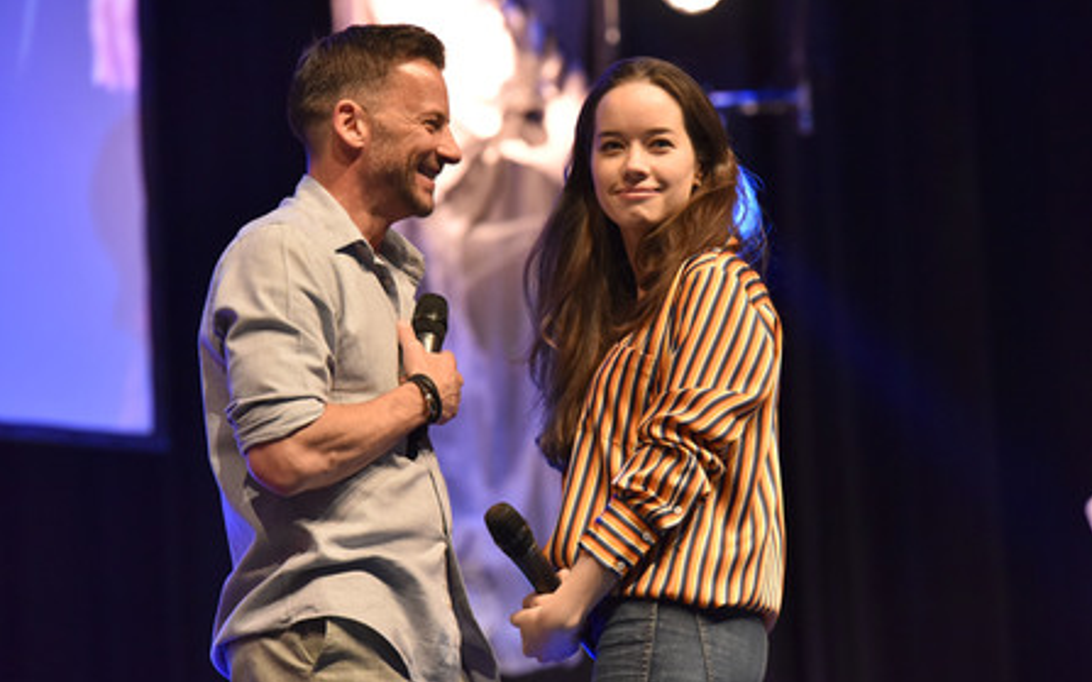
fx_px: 5355
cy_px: 364
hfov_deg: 11.6
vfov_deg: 7.3
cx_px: 546
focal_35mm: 180
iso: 5000
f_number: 4.5
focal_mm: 175
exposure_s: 1/125
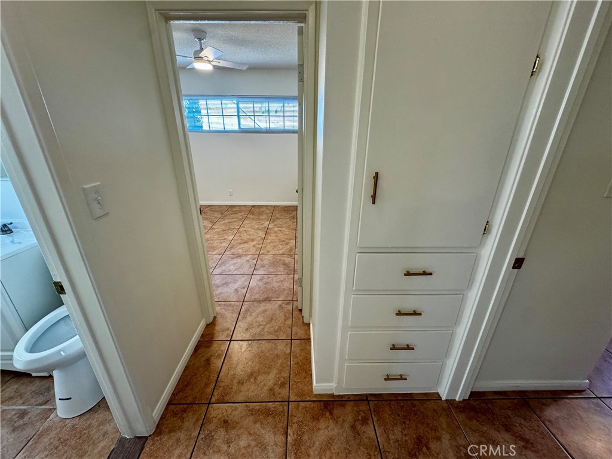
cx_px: 306
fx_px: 248
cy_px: 230
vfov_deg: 85.7
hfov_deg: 102.1
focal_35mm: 14
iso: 250
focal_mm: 2.22
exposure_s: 1/120
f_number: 2.2
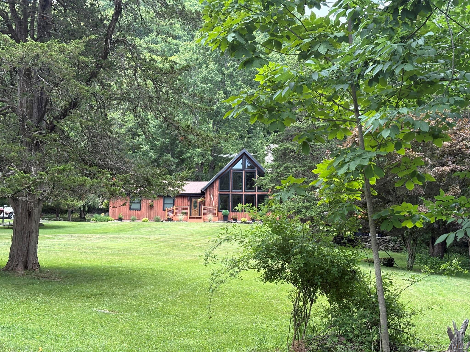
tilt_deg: +5.6
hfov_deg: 36.8
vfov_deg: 28.0
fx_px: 706
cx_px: 235
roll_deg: +0.4
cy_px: 176
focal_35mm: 52
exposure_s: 1/557
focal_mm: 5.96
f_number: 1.6
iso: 40
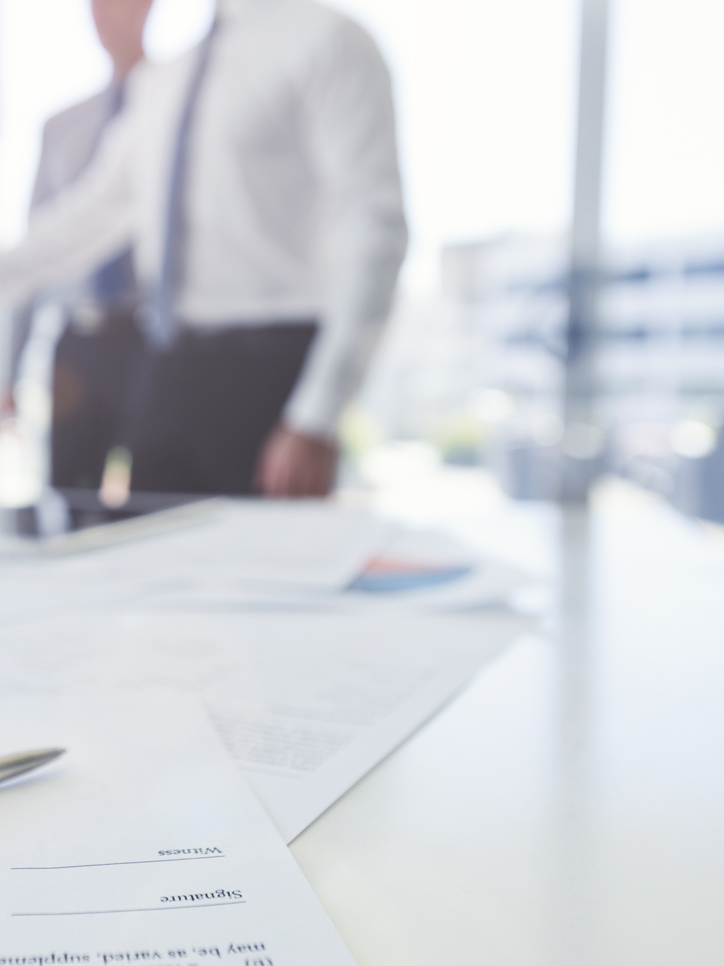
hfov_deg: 33.5
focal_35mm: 41
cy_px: 489
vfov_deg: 45.8
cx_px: 87
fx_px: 1144
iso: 250
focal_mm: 28
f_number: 5
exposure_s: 1/125
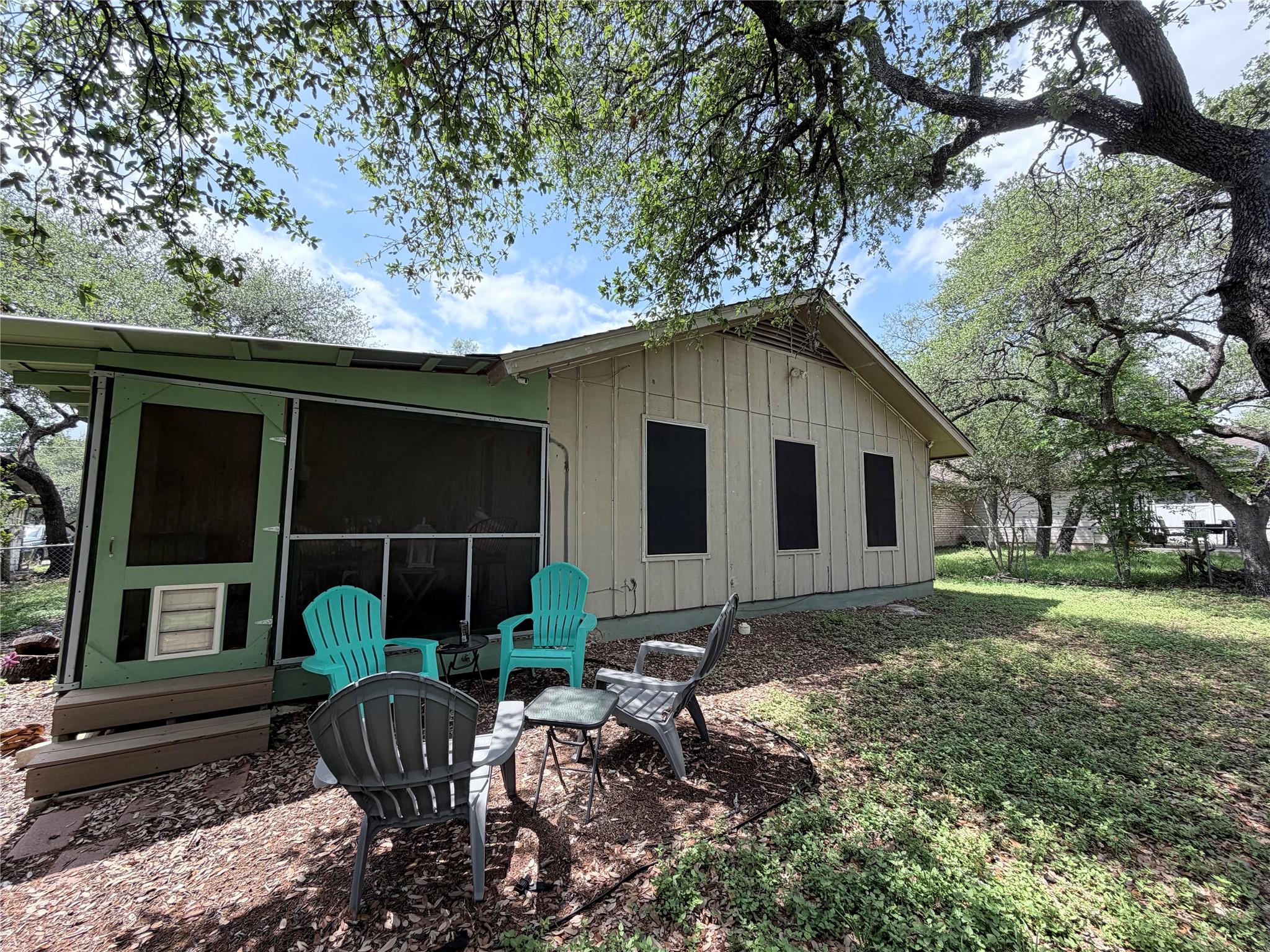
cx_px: 635
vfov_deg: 85.7
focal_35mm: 14
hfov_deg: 102.1
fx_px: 514
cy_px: 476
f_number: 2.2
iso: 40
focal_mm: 2.22
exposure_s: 1/510
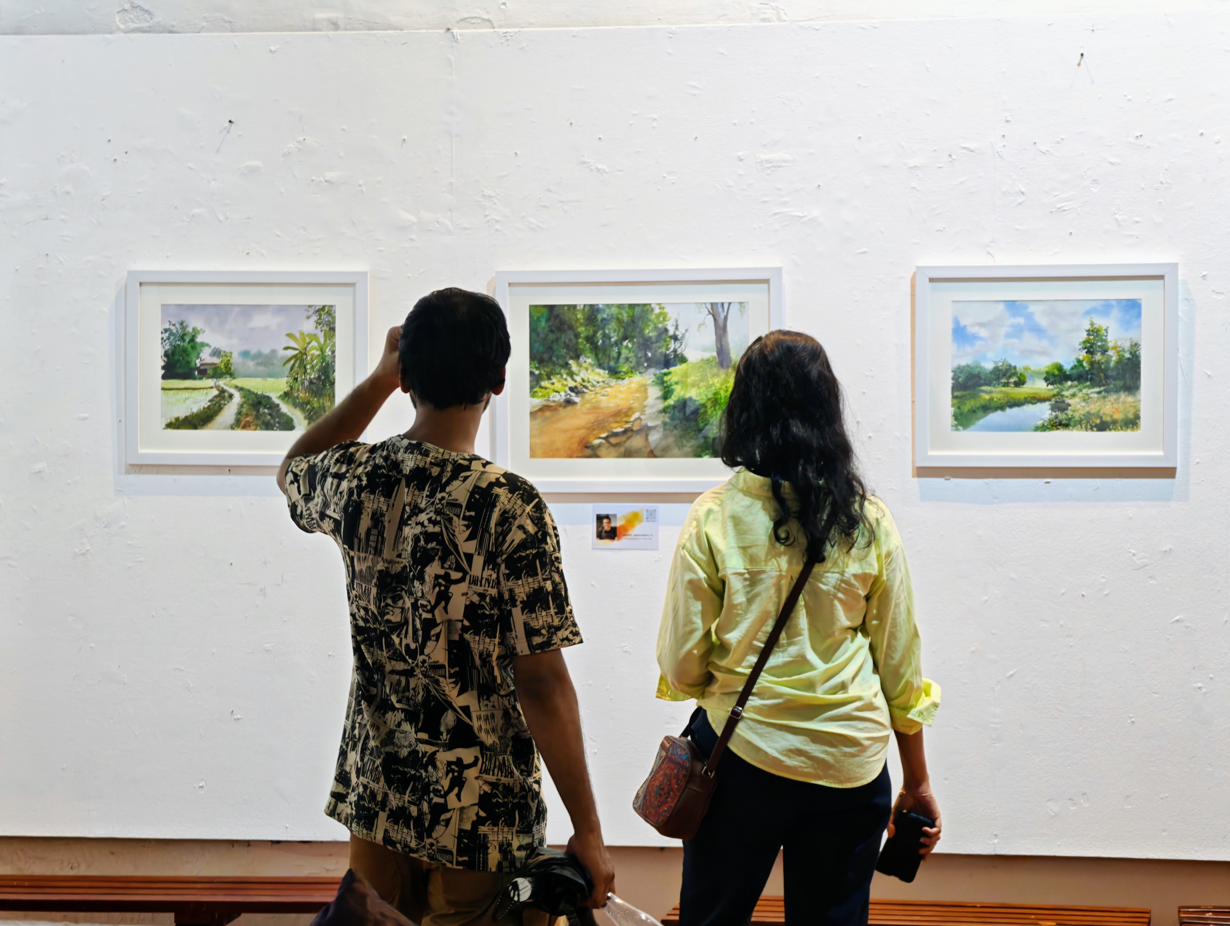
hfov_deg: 19.6
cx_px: 615
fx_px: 3558
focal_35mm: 100
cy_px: 463
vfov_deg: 14.8
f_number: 2.96
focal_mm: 26.5
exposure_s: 1/100
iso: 1000
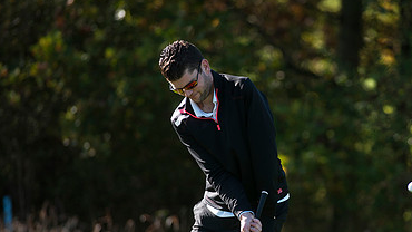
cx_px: 306
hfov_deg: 4.4
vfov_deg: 2.5
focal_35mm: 492
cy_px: 146
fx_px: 5374
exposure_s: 1/1250
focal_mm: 300
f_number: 4
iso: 400
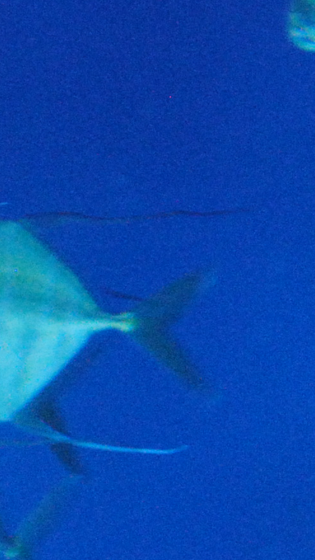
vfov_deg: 6.9
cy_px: 442
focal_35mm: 311
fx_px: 4627
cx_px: 715
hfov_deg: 3.8
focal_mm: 45
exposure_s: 1/20
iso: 1600
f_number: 5.3
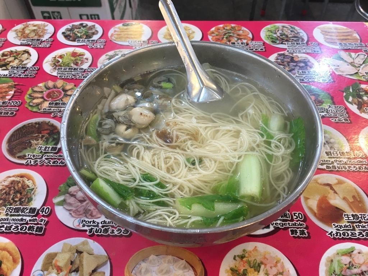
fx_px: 308
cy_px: 138
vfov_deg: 48.2
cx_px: 184
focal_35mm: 29
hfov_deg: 61.7
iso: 40
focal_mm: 4.15
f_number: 2.2
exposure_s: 1/30
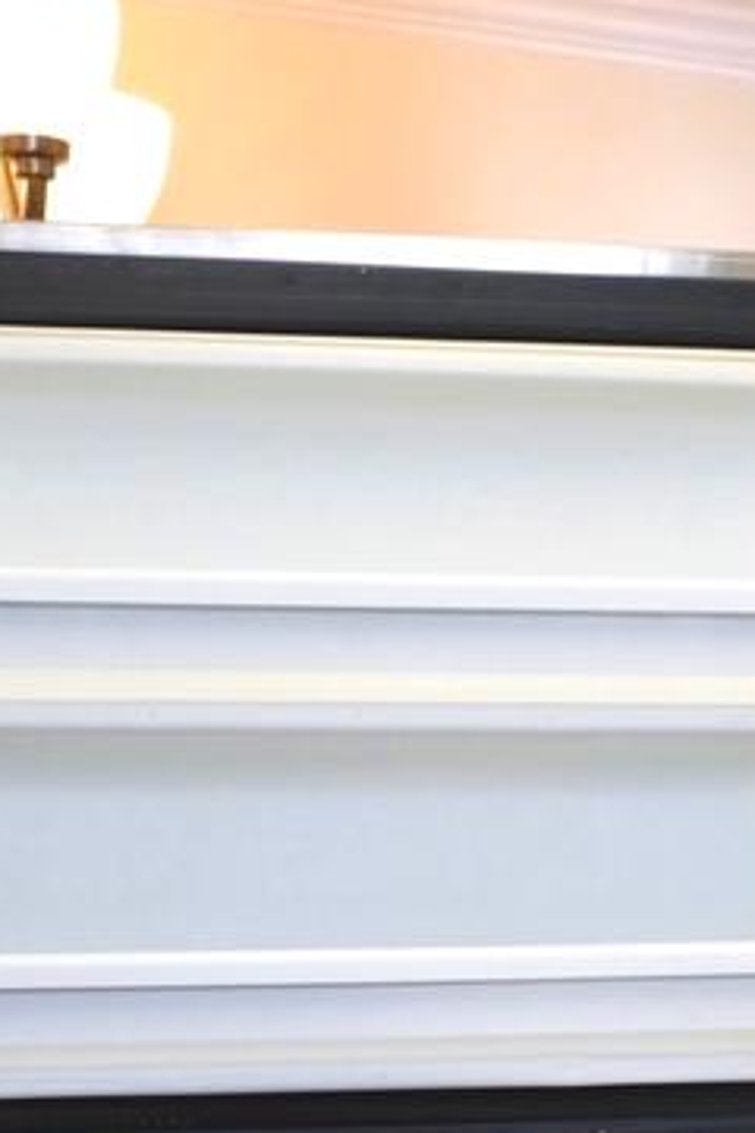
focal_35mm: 81
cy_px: 1621
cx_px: 915
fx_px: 2548
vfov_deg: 21.6
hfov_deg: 16.2
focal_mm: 18
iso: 800
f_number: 6.4
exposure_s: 1/60
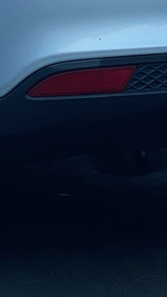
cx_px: -14
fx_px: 2306
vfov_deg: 7.3
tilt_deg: -0.8
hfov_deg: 4.1
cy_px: -141
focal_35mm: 293
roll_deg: +0.1
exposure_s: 1/545
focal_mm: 6
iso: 20
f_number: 2
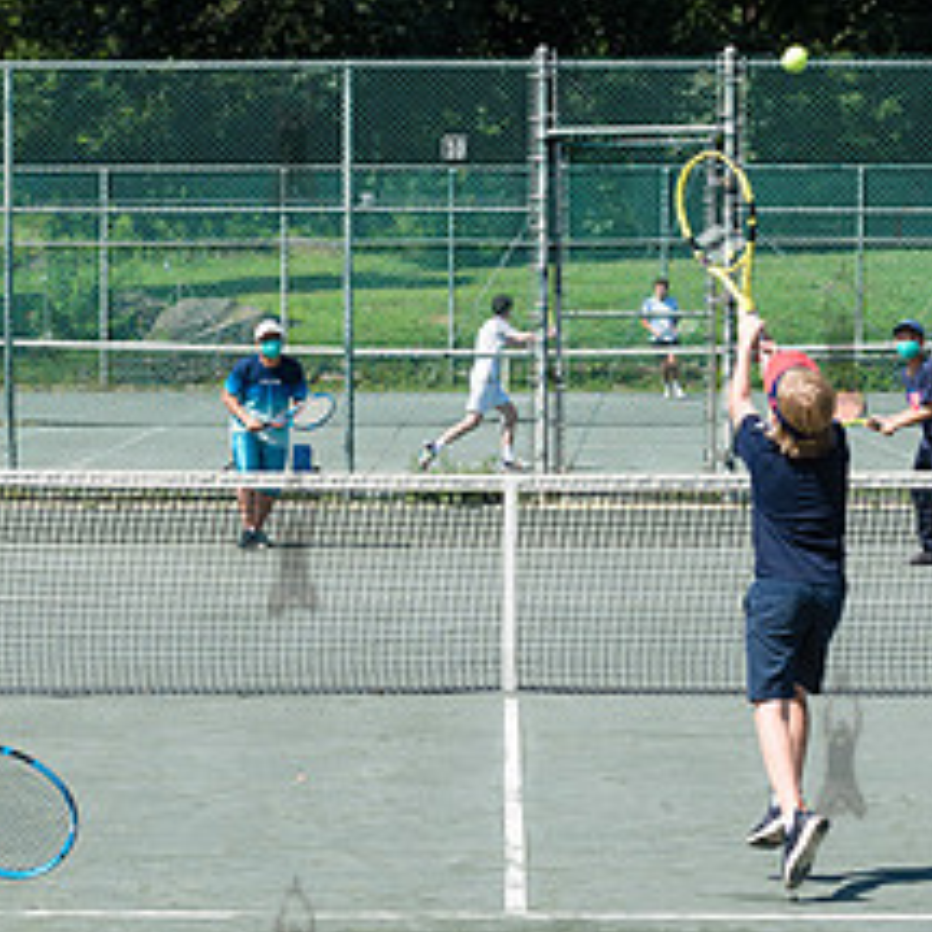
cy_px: 661
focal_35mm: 139
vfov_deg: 12.5
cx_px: 365
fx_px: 4234
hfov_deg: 12.6
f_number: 5.6
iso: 125
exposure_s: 1/500
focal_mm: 50
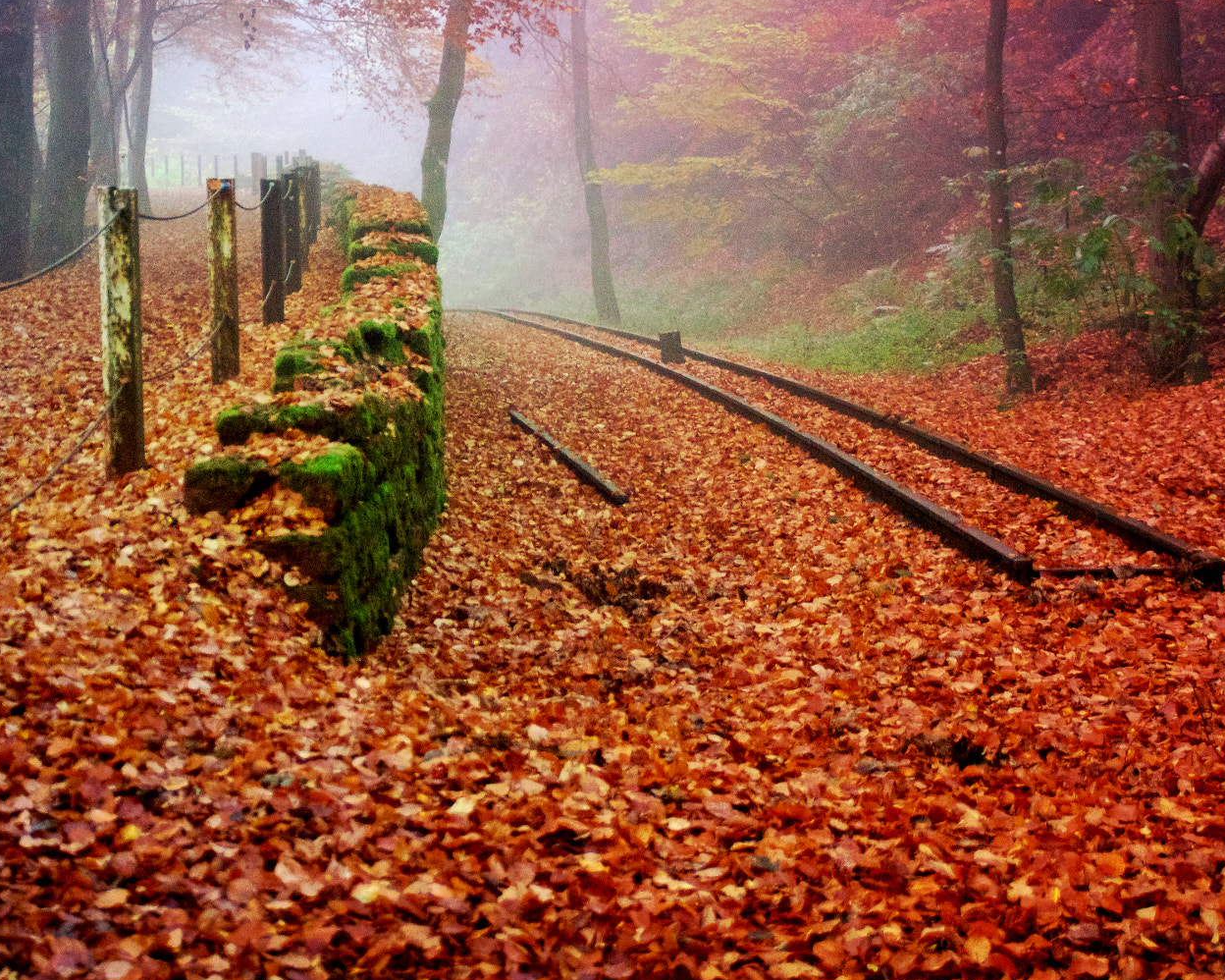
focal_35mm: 81
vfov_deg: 19.0
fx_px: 2928
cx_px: 355
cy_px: 366
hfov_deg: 23.5
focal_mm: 35
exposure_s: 1/160
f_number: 4.5
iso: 1600
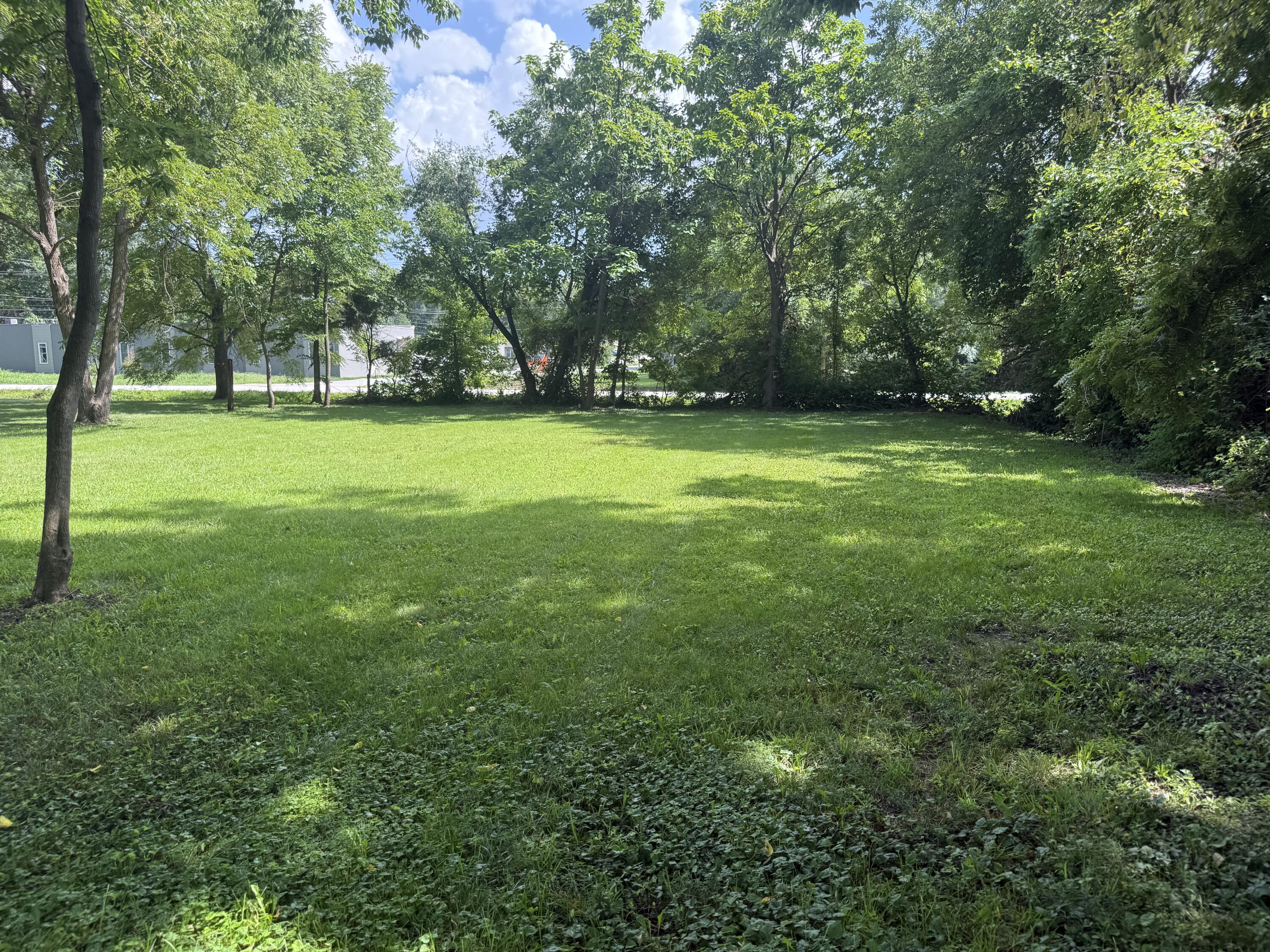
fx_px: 881
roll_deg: -0.2
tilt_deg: -8.0
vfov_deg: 56.8
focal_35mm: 24
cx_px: 635
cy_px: 476
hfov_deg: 71.6
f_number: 1.78
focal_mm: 6.76
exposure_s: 1/695
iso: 80
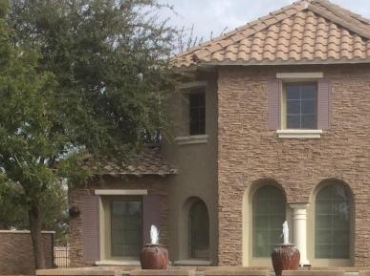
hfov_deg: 22.8
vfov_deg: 16.7
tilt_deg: -6.4
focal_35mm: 85
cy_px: 312
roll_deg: -0.7
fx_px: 907
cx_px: 292
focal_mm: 3.3
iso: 32
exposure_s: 1/1100
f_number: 2.4
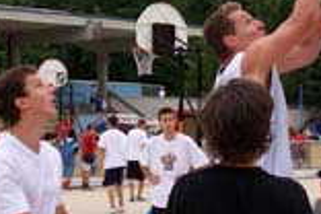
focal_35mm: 159
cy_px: 72
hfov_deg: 12.9
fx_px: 1418
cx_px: 239
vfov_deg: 8.6
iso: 80
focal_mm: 8.7
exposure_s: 1/508
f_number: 3.2
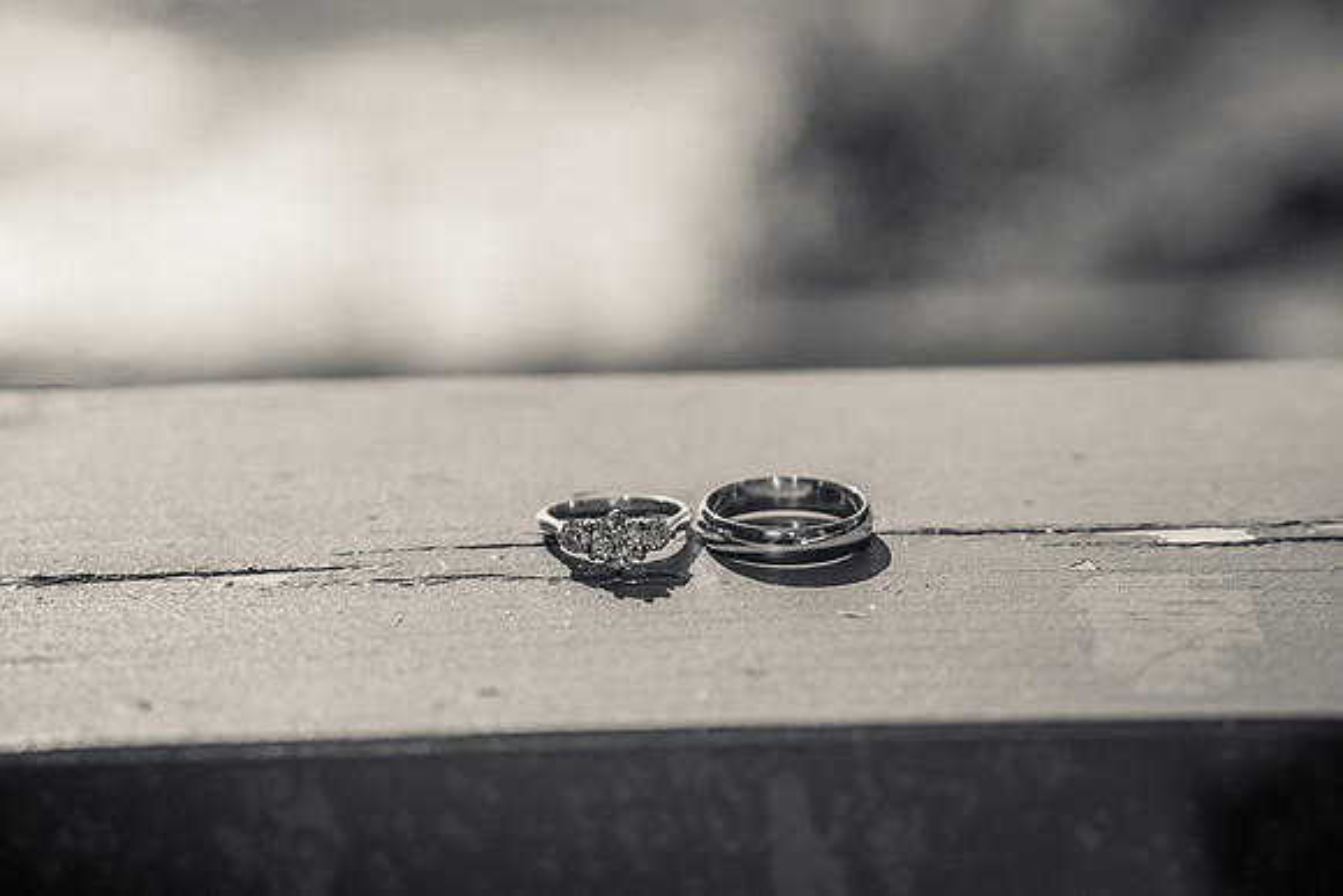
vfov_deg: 15.7
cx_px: 672
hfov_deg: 23.4
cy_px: 307
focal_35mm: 87
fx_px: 3238
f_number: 4.5
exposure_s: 1/2000
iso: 100
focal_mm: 66
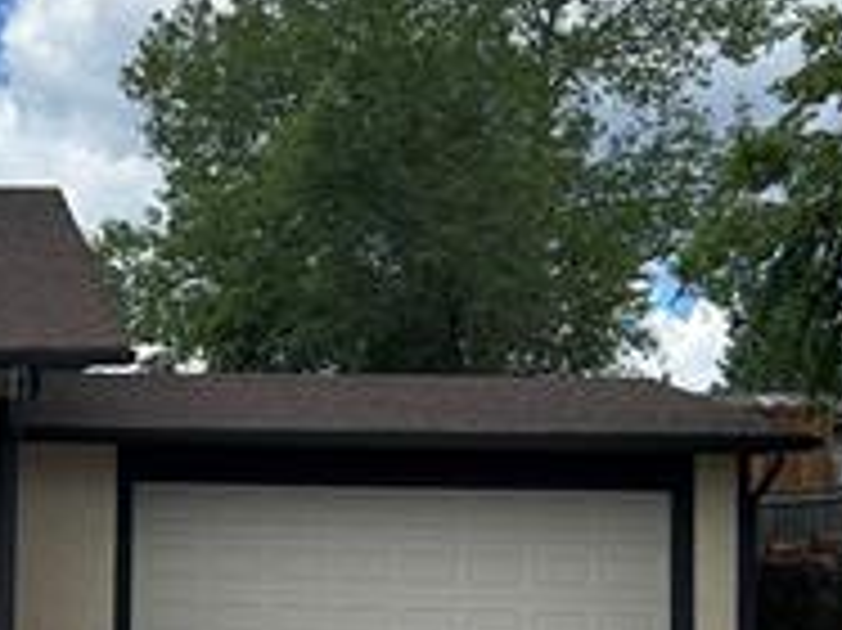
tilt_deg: +4.9
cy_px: 542
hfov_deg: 20.6
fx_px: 2163
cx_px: -171
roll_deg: -1.2
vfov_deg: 16.4
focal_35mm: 89
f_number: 1.5
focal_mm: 5.7
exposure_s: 1/3460
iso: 50
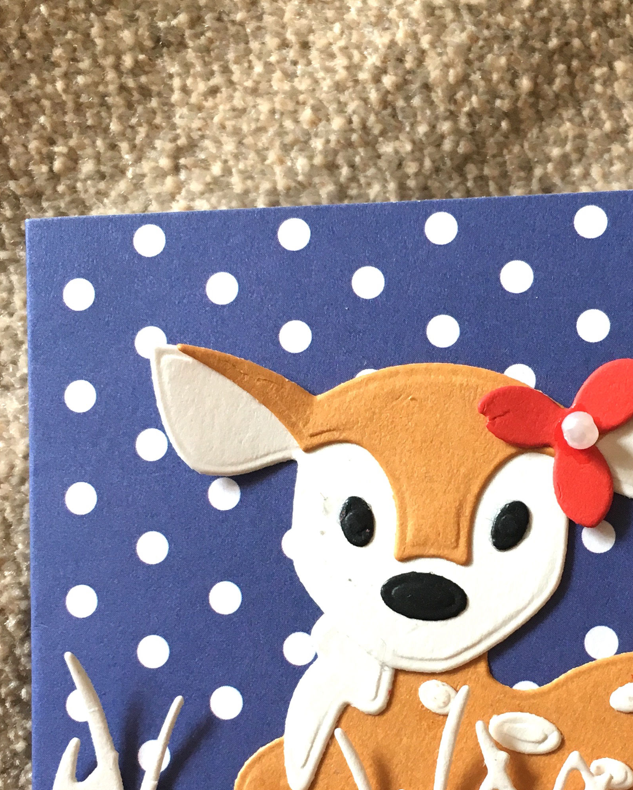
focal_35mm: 57
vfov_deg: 32.7
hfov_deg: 26.4
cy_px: 537
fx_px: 1335
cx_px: 456
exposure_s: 1/33
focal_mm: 4.15
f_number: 2.2
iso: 64
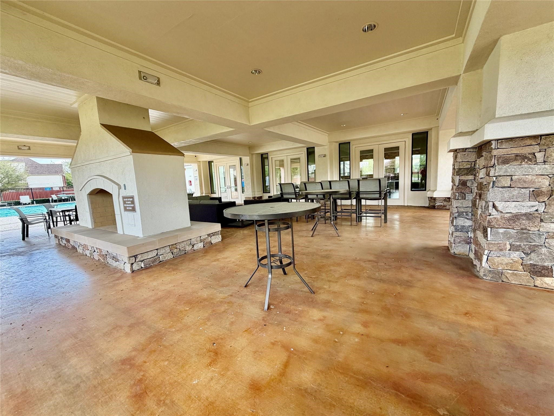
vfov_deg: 85.7
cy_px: 208
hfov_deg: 102.1
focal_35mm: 14
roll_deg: +3.5
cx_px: 277
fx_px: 224
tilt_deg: -7.0
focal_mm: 2.22
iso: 64
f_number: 2.2
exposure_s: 1/121
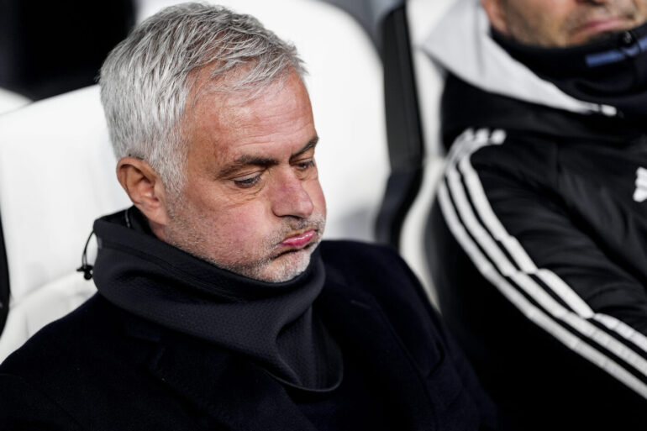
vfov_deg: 8.6
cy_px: 216
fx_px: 2857
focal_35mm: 159
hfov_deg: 12.9
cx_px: 324
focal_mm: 159
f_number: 2.8
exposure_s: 1/800
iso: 2000
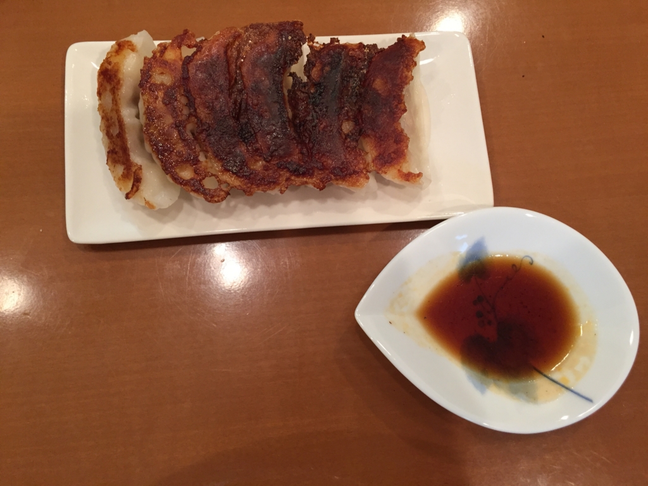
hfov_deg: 61.7
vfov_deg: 48.2
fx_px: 543
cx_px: 324
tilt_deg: -77.8
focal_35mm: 29
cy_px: 243
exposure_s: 1/30
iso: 125
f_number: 2.2
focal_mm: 4.15
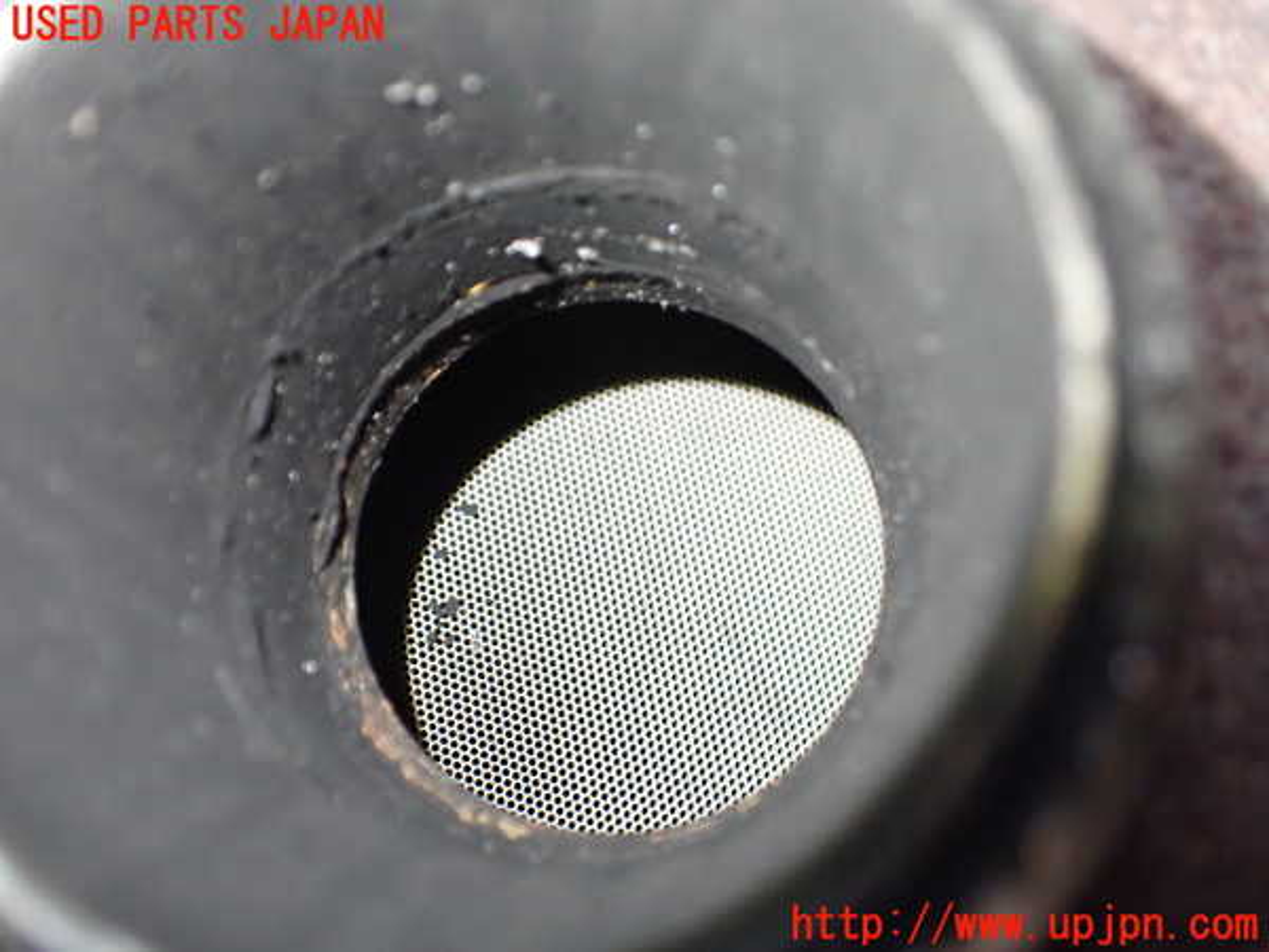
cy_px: 476
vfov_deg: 46.8
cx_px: 634
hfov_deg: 60.0
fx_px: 1100
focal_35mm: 30
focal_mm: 5.4
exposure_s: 1/30
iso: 800
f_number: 2.3
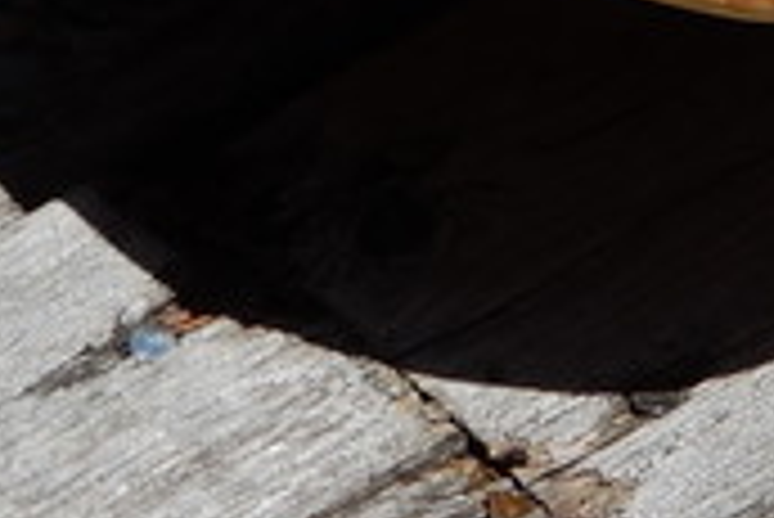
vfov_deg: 3.5
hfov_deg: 5.2
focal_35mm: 392
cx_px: 1350
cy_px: -545
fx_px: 8435
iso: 80
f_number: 4.5
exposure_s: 1/1250
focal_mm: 11.6
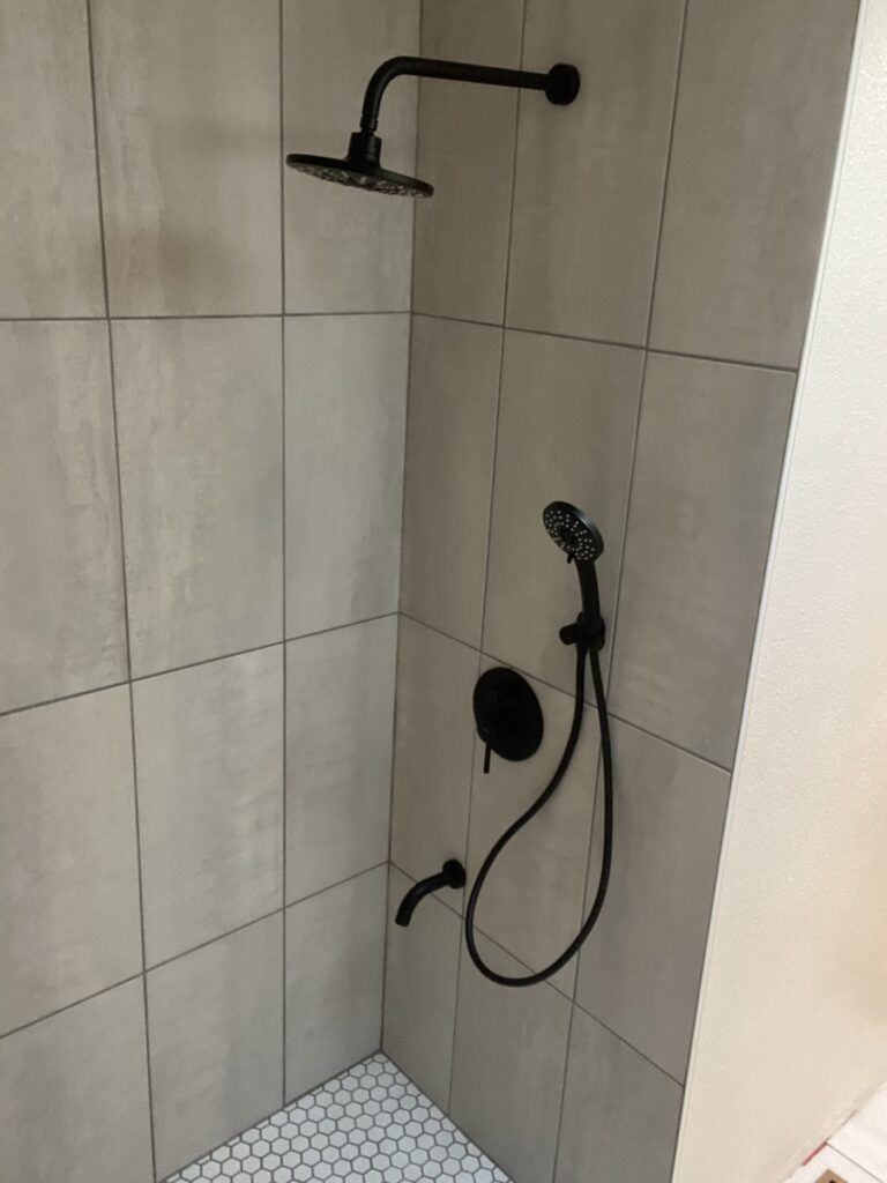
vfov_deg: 60.0
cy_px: 592
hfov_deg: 46.8
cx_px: 444
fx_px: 1025
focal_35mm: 30
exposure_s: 1/40
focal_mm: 2.71
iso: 400
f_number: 2.2
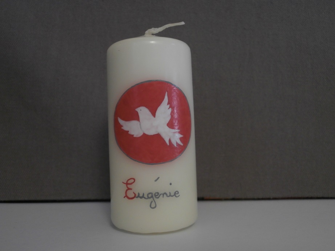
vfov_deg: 37.7
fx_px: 368
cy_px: 126
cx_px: 168
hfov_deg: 49.0
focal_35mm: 38
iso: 200
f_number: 3.9
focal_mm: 6.67
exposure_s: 1/3
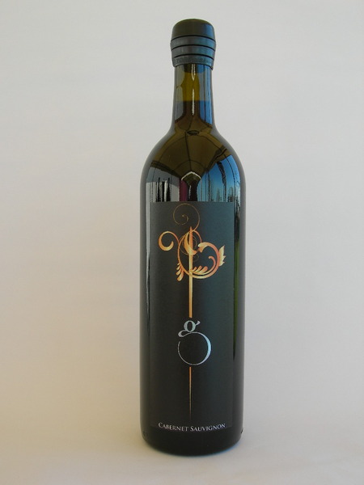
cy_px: 242
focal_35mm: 38
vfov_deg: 49.0
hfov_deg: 37.7
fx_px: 533
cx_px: 182
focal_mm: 7.8
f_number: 4.8
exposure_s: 1/98
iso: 50
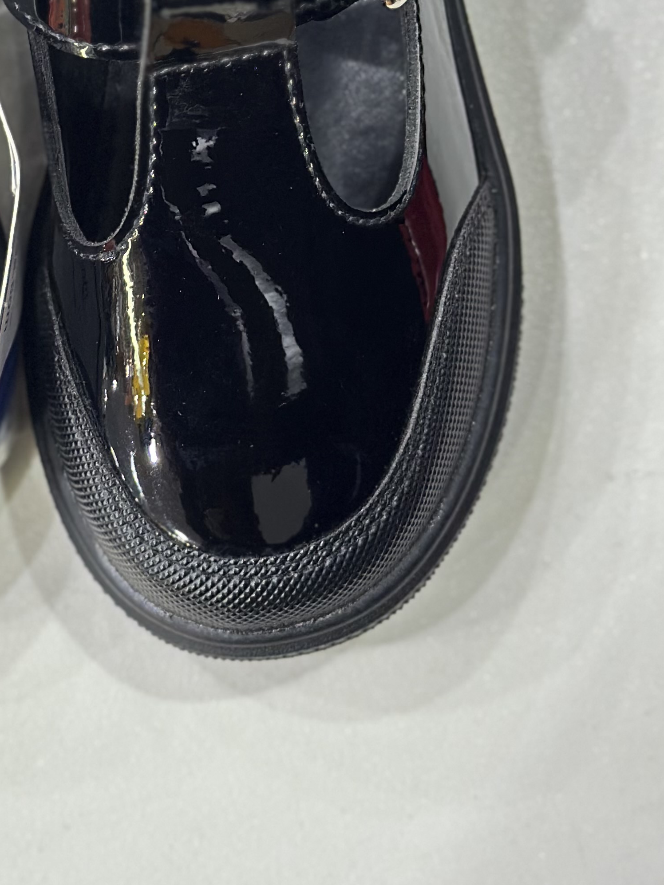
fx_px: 2481
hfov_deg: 15.1
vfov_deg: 20.1
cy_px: 224
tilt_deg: -87.7
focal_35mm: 97
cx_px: 129
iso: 200
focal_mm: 6.86
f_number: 1.78
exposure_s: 1/50
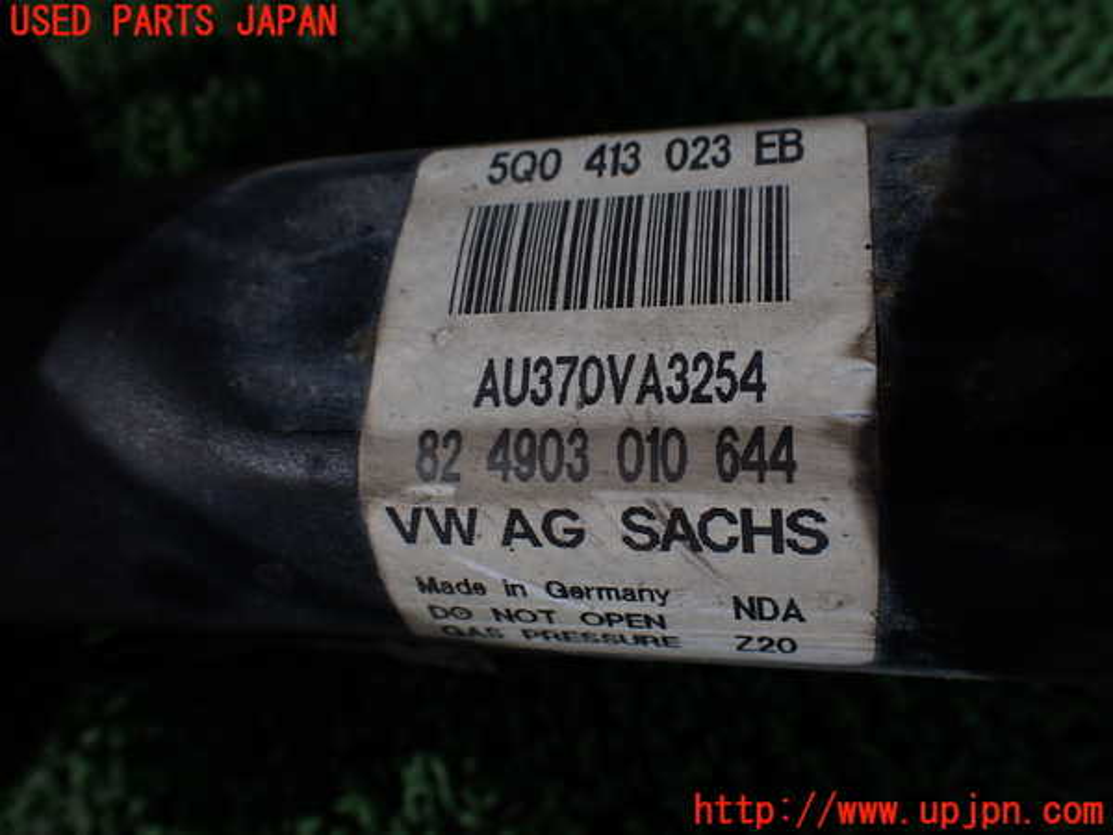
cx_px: 556
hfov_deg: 60.0
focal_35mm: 30
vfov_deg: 46.8
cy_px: 418
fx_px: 965
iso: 100
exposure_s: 1/250
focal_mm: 5.4
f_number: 9
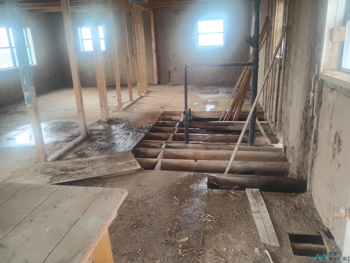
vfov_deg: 49.9
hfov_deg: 63.4
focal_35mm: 28
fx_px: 284
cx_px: 175
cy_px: 132
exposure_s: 1/60
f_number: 1.8
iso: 744
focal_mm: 4.26
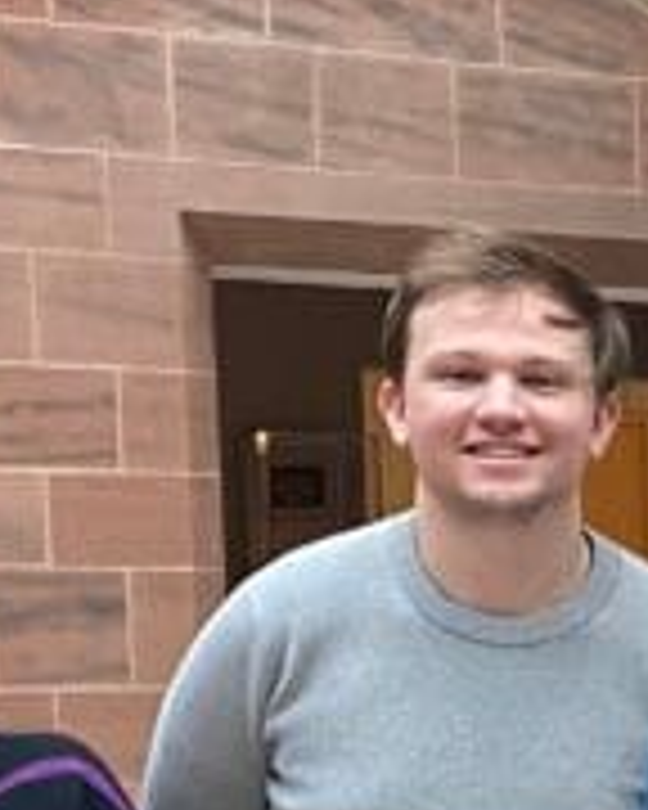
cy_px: 1004
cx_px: 1814
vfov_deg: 13.0
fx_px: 3452
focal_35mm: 144
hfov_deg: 9.1
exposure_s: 1/82
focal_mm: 4.25
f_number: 1.8
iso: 125
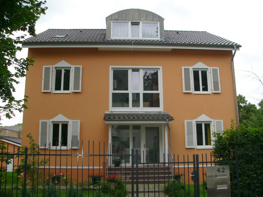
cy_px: 98
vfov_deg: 39.7
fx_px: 274
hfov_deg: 51.4
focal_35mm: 36
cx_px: 132
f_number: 2.8
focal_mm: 6
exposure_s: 1/250
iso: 50
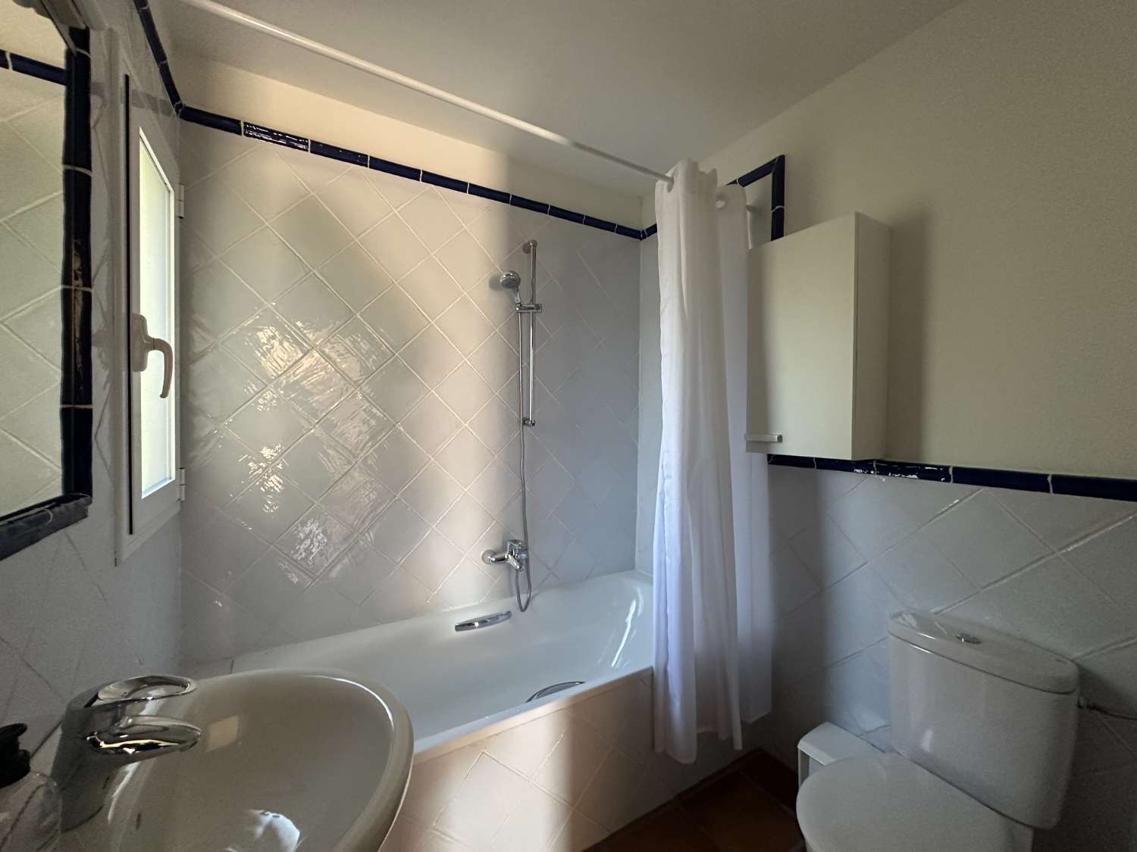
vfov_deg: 85.7
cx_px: 568
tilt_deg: -1.3
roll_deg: -1.2
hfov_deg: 102.1
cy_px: 426
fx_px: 460
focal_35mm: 14
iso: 320
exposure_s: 1/50
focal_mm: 2.22
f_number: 2.2
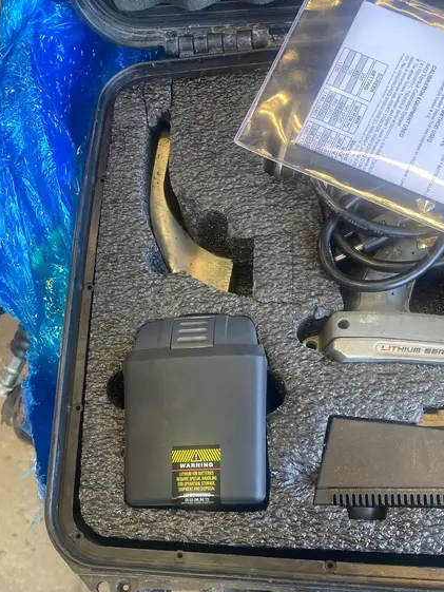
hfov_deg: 41.8
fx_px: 581
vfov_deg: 53.2
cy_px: 379
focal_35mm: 34
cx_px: 219
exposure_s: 1/60
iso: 200
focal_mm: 4.25
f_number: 1.8
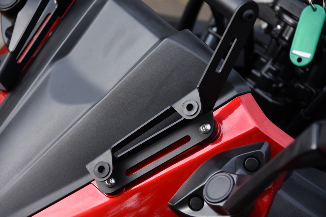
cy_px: 108
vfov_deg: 7.0
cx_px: 163
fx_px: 1766
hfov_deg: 10.5
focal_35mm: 195
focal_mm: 130
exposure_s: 1/160
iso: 160
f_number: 6
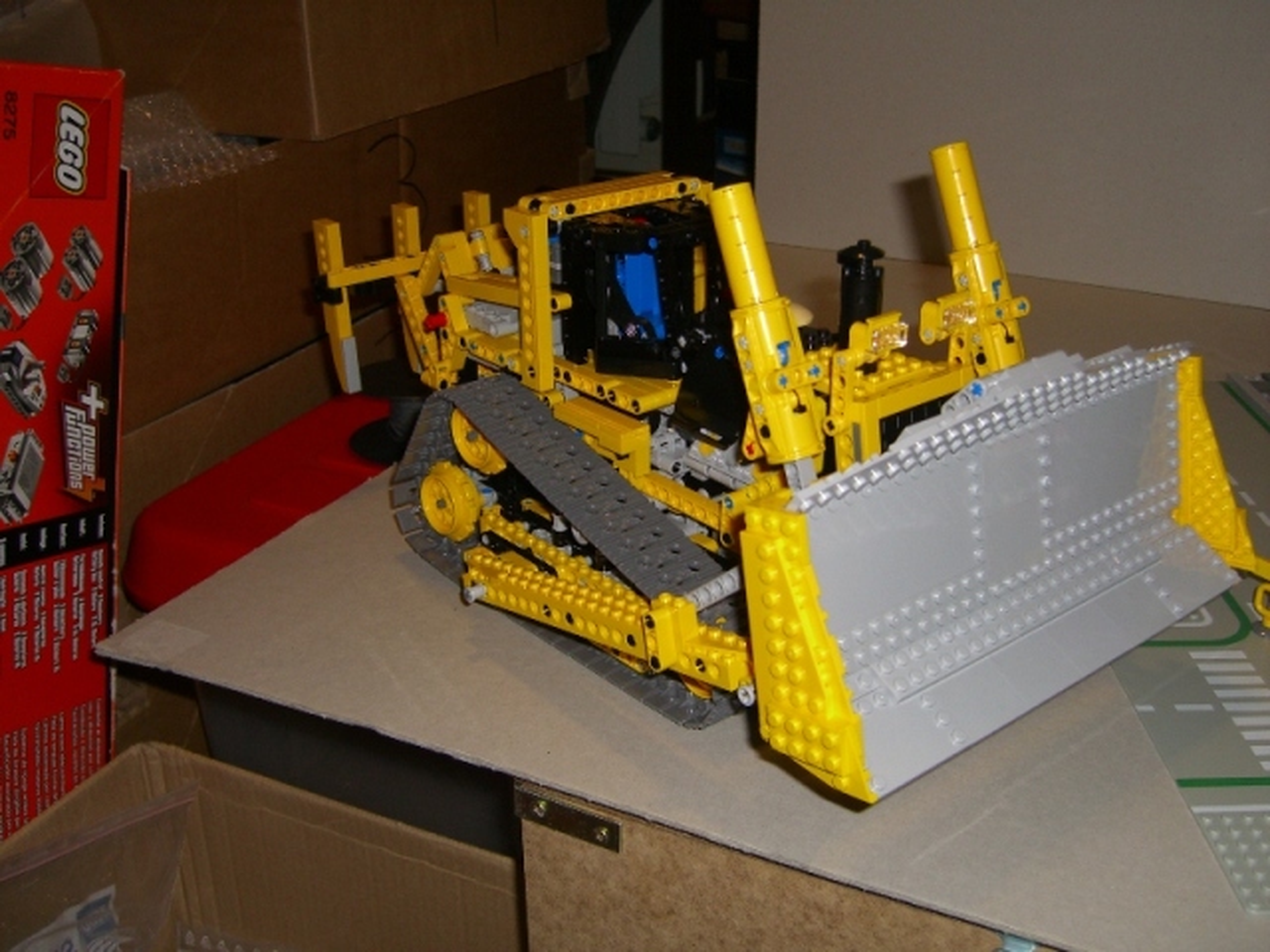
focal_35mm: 38
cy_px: 476
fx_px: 1394
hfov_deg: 49.0
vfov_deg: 37.7
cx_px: 635
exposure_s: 1/60
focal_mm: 7.9
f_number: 2.8
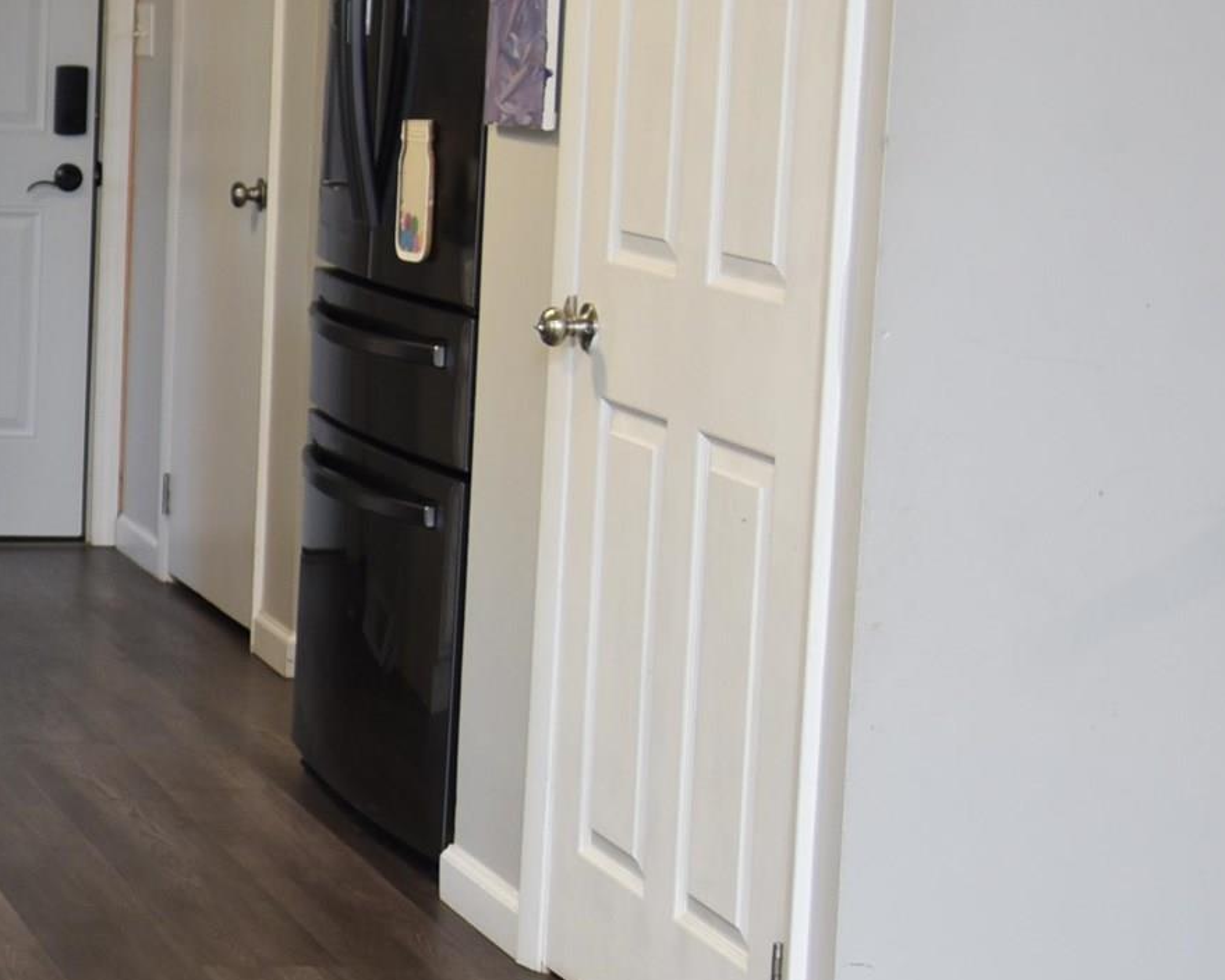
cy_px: 355
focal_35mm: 105
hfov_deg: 16.1
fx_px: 3806
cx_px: -808
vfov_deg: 14.6
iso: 500
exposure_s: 1/25
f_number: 4
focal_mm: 32
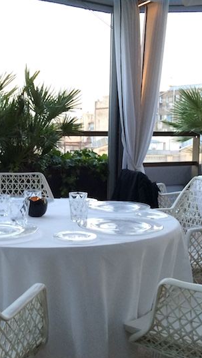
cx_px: 51
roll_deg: -0.1
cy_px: 188
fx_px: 447
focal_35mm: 47
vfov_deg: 43.7
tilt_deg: -7.5
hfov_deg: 25.2
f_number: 2.2
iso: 64
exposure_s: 1/33
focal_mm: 4.15
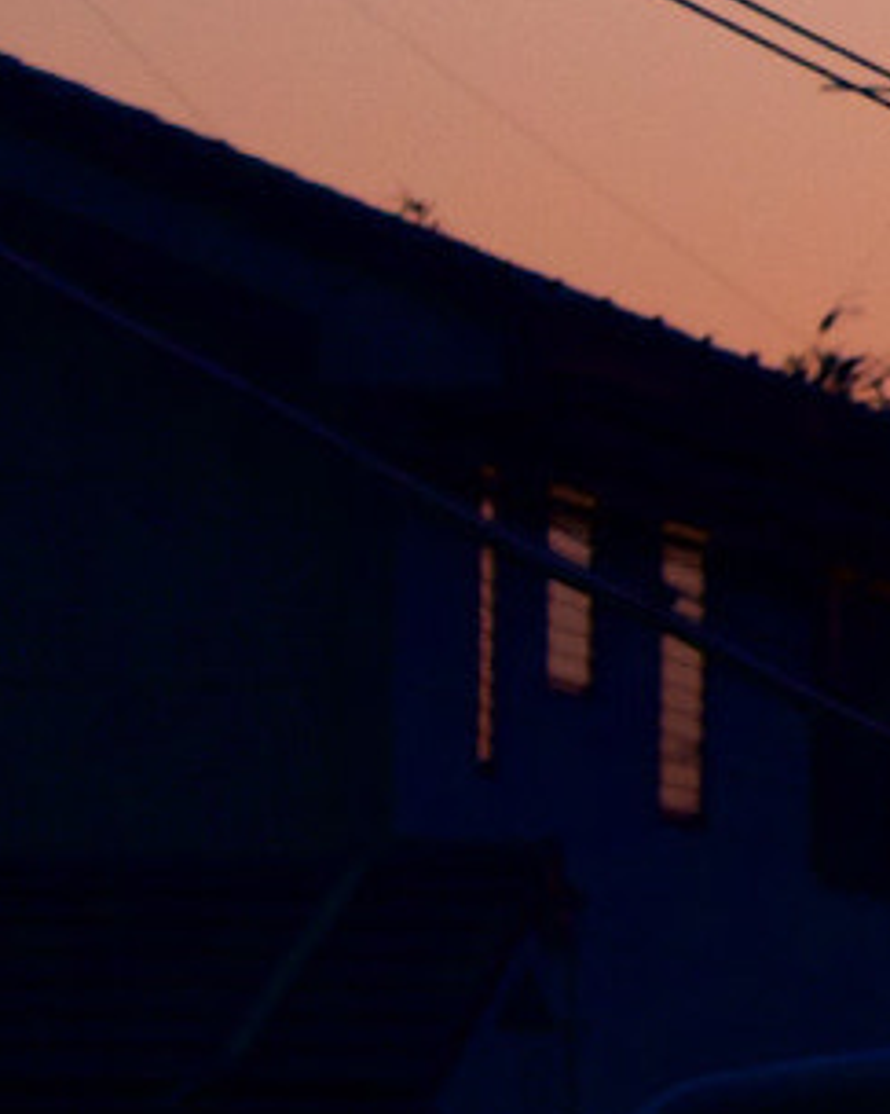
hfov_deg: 2.9
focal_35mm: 517
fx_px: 17031
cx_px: 3600
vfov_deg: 3.7
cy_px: 249
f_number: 4
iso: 400
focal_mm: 55
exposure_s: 1/320
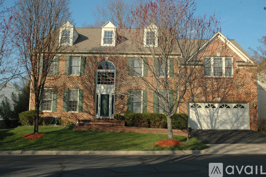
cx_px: 133
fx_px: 266
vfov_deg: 36.8
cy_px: 88
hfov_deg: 53.2
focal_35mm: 36
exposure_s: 1/250
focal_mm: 24
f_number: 9
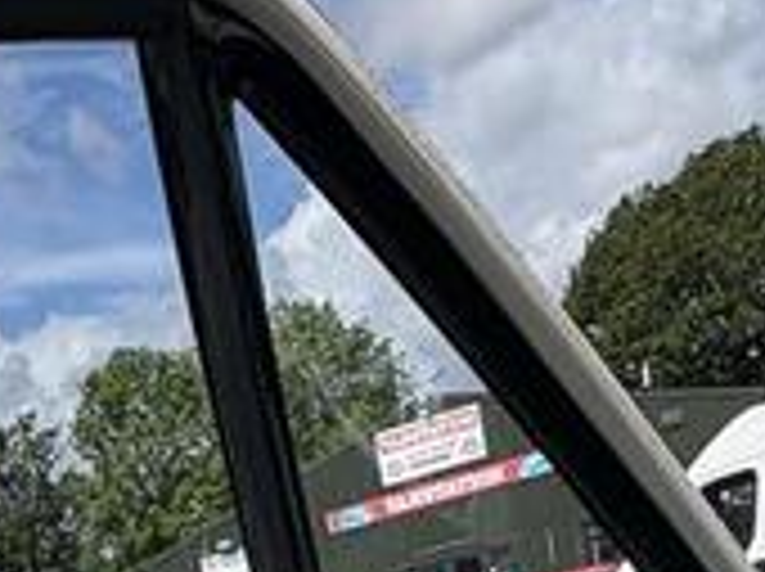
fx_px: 1633
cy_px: 1139
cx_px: 4
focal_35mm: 74
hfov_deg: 25.1
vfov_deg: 15.7
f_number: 2.2
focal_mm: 2.22
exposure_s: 1/2083
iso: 40
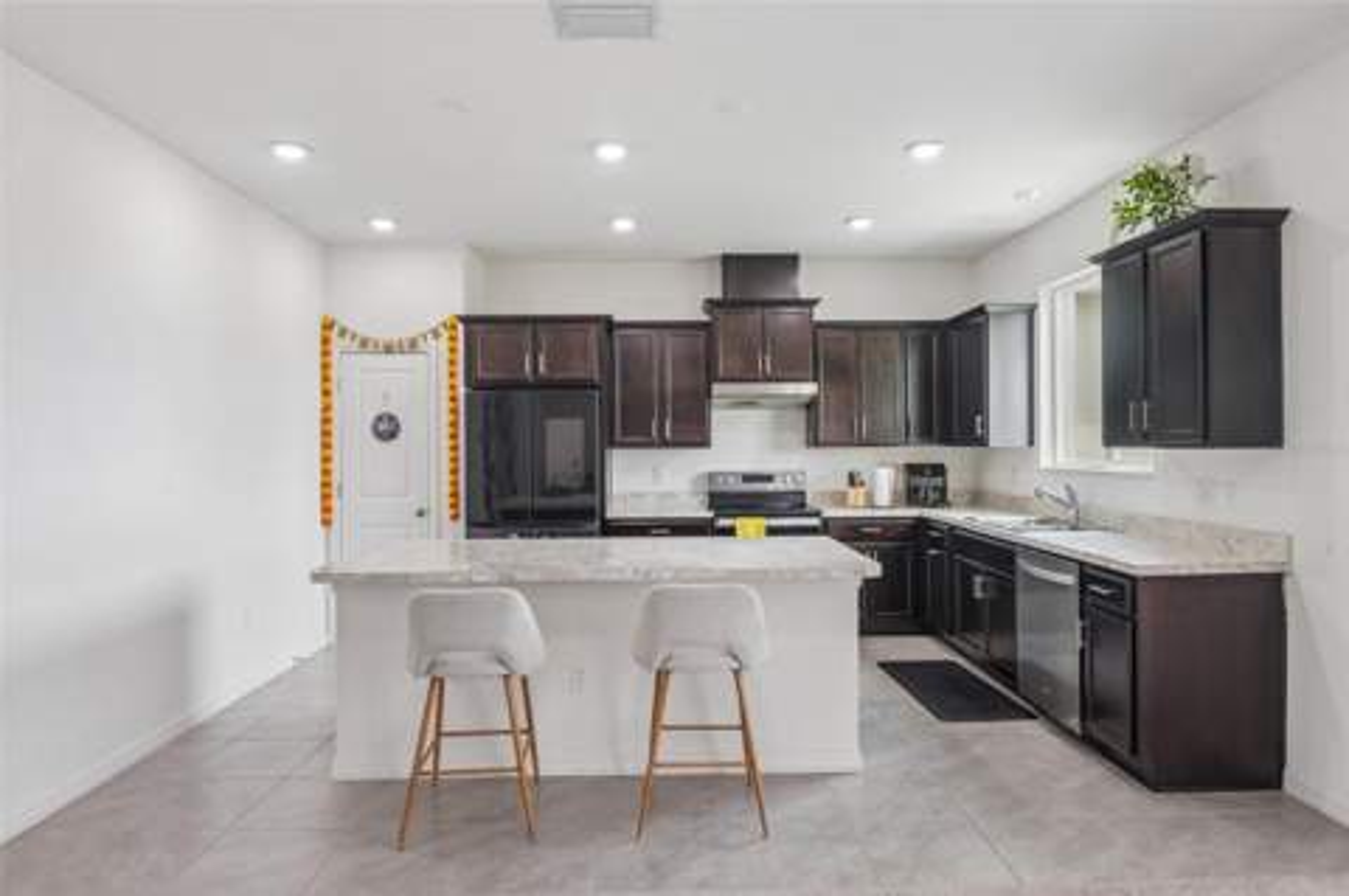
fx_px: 786
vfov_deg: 59.4
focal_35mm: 21
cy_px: 448
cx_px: 674
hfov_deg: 81.3
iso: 400
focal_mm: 21
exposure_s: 1/25
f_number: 8
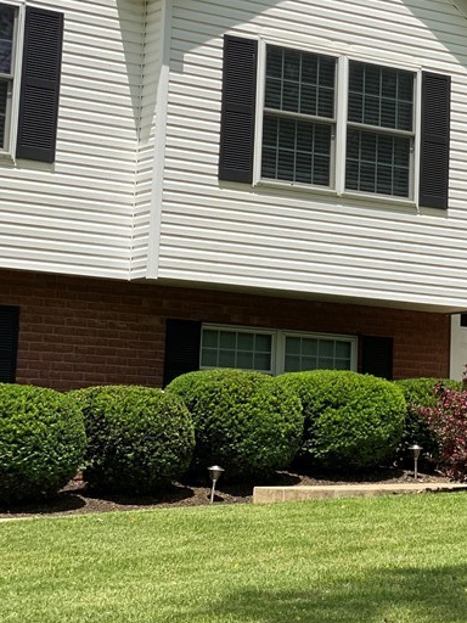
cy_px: 119
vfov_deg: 18.7
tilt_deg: +11.8
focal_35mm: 104
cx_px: 433
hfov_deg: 14.1
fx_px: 1871
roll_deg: -0.9
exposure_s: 1/1546
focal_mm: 6
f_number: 2
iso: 20
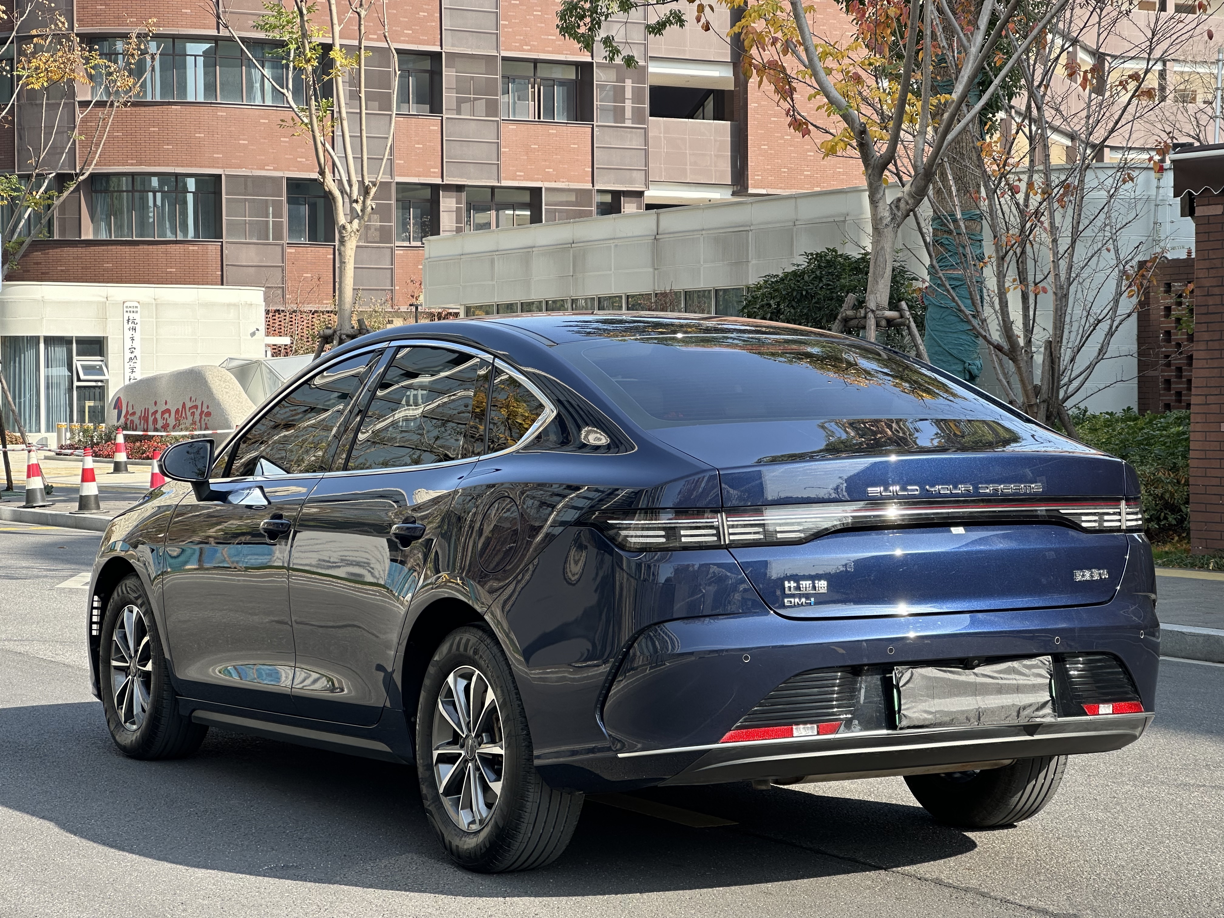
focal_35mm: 77
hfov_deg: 25.3
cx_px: 612
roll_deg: +0.0
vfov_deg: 19.1
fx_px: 2723
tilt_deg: -1.2
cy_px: 459
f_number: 2.8
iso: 32
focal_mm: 9
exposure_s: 1/205
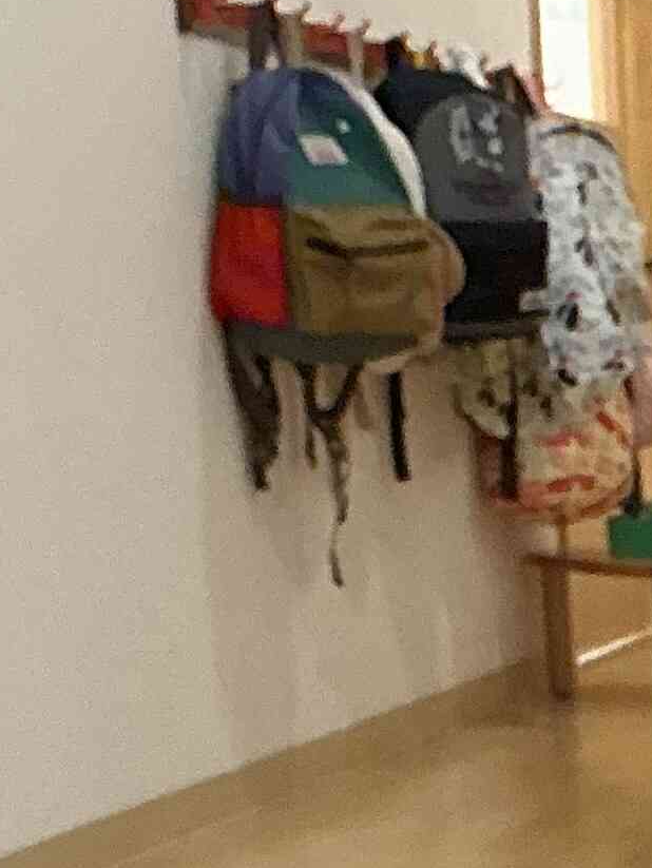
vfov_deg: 12.6
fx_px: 3563
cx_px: 1426
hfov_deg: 9.6
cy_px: 1579
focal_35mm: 142
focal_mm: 3
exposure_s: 1/50
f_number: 1.8
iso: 125
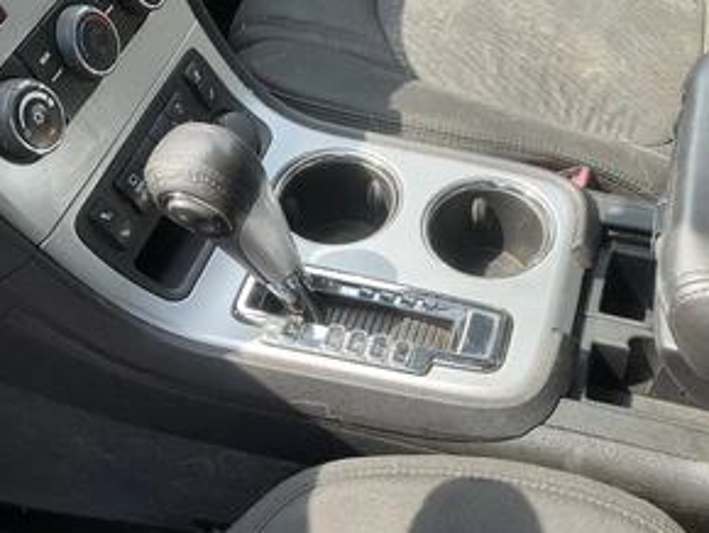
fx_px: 820
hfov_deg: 46.4
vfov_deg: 35.9
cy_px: 323
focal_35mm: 40
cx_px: 443
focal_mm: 3
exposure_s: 1/144
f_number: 1.8
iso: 20
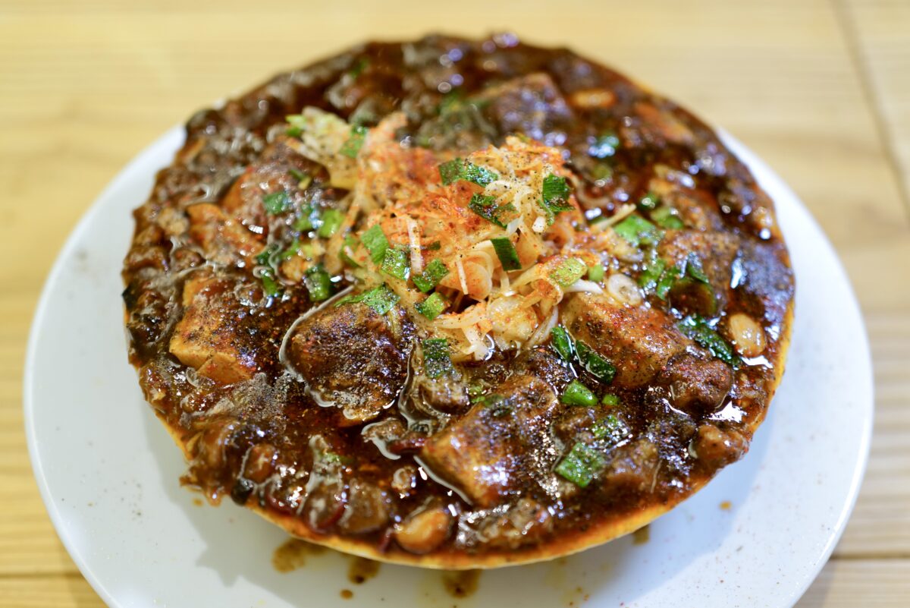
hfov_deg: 65.5
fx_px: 708
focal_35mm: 28
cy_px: 304
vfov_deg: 46.4
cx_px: 455
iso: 200
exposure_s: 1/80
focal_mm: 28
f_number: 1.7
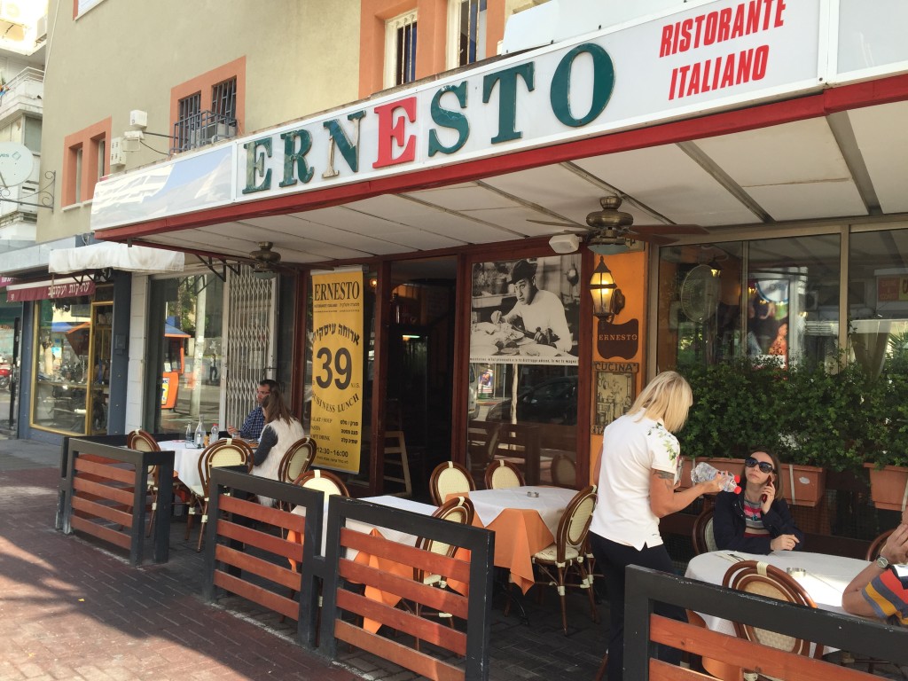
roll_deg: -2.9
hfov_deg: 61.7
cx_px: 454
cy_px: 340
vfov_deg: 48.2
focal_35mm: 29
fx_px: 761
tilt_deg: +2.5
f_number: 2.2
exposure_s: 1/460
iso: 32
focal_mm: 4.15
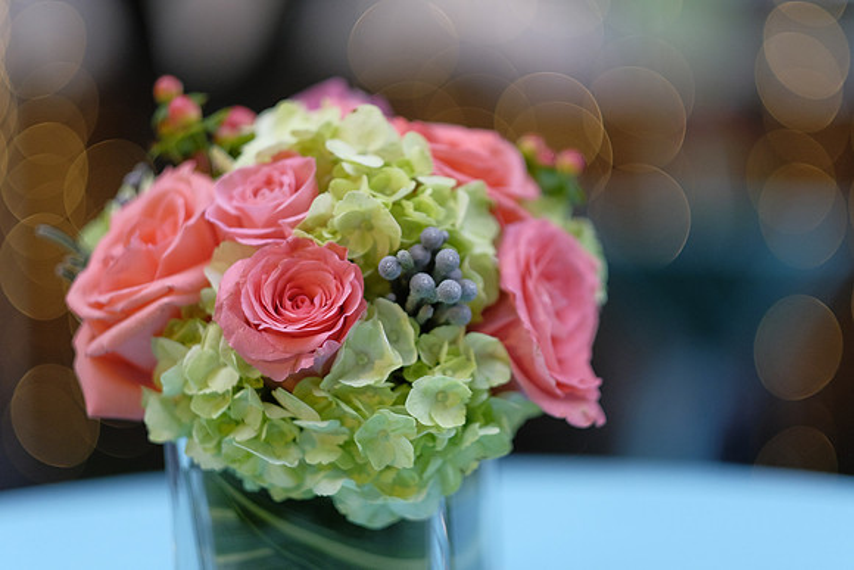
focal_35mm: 84
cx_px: 427
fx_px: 1993
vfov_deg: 16.3
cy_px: 285
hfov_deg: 24.2
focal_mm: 56
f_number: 1.2
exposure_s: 1/1250
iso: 1000
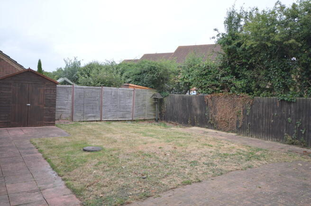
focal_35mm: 30
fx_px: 259
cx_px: 156
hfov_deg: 62.0
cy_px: 103
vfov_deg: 43.5
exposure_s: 1/60
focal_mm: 20
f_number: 5.6
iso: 100
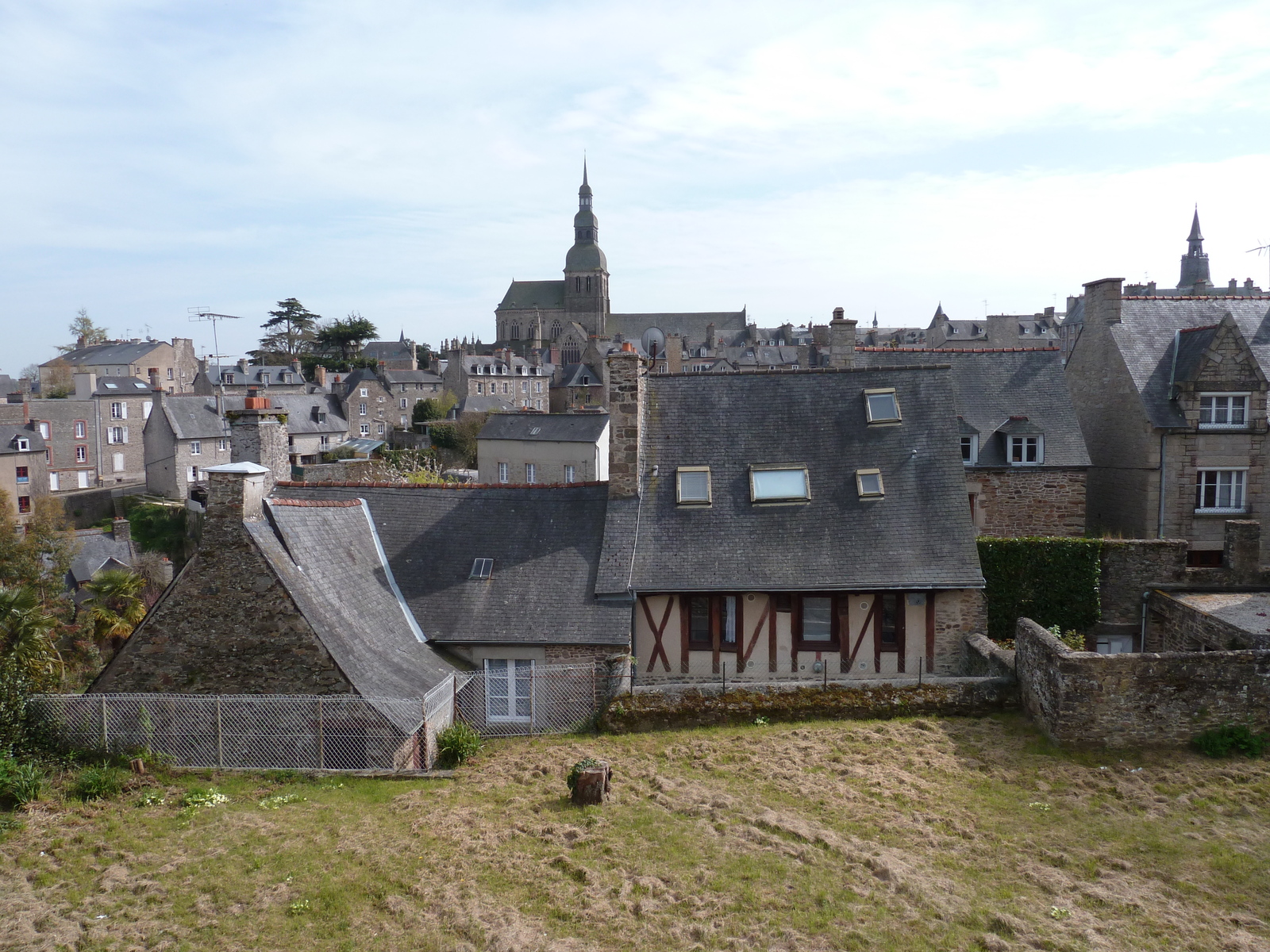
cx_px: 635
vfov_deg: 54.9
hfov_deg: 69.4
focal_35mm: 25
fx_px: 917
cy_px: 476
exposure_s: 1/400
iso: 80
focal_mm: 4.1
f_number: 4.5
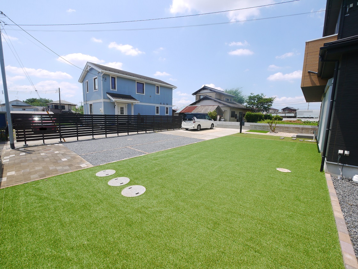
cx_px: 179
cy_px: 134
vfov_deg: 85.7
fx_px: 145
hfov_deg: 102.1
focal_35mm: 14
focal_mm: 7
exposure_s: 1/320
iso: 160
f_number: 8
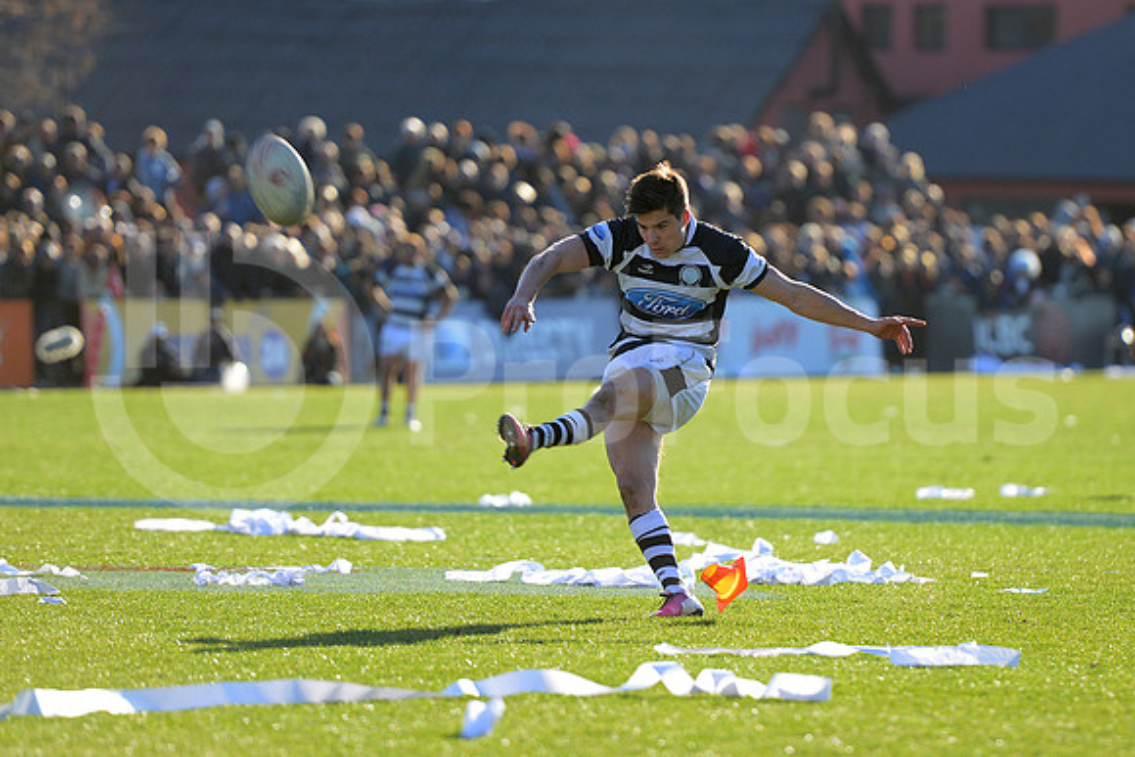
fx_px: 6149
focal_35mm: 195
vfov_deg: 7.0
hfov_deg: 10.5
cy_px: 378
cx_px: 568
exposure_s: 1/800
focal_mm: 195
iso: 320
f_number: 2.8
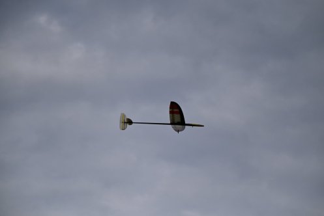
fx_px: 1441
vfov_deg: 8.6
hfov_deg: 12.8
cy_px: 108
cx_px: 162
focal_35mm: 160
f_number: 5.6
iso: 1000
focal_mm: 160
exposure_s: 1/8000
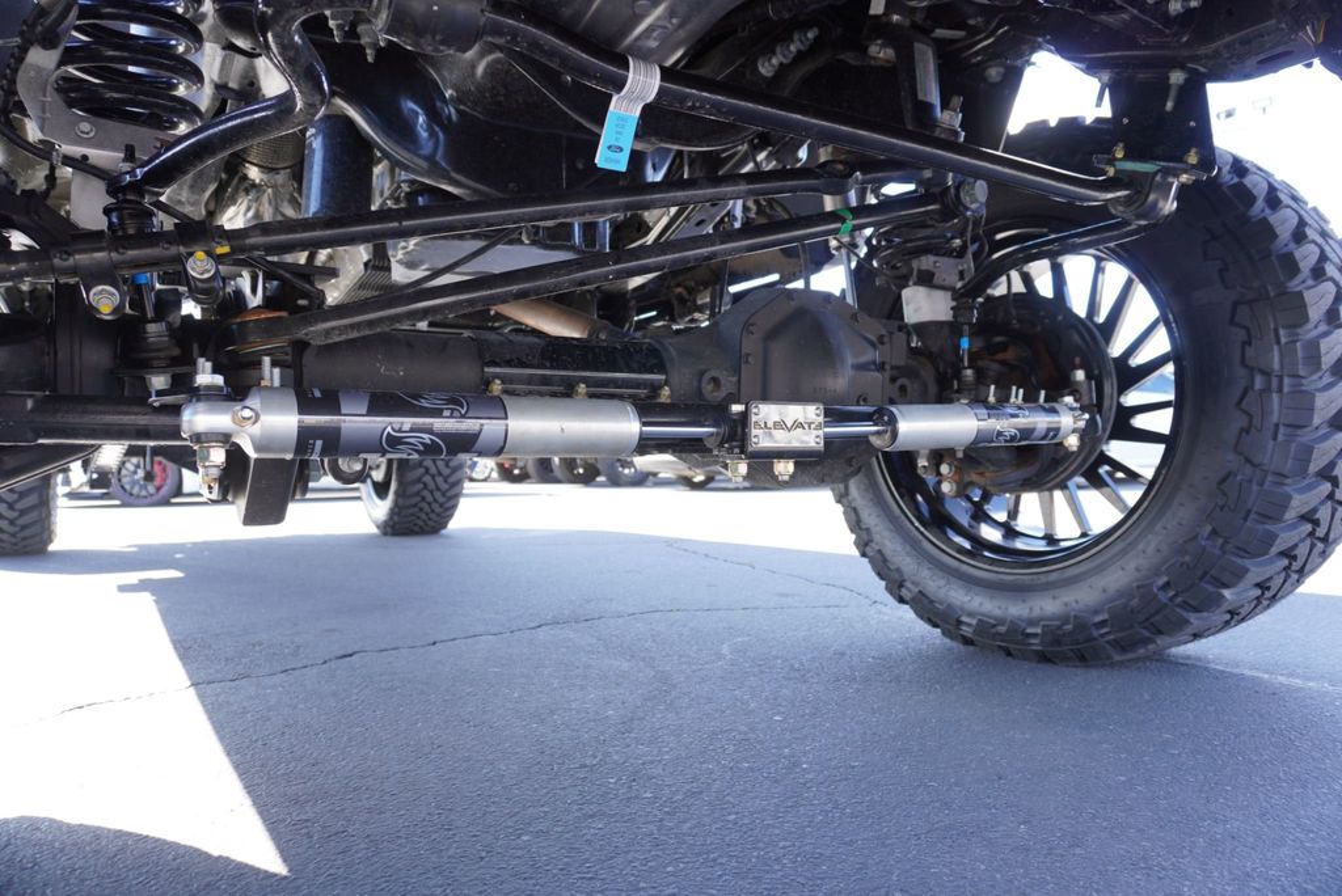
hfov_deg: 73.7
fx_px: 895
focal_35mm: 24
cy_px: 448
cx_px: 671
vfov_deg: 53.2
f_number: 4
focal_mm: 16
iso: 125
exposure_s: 1/60
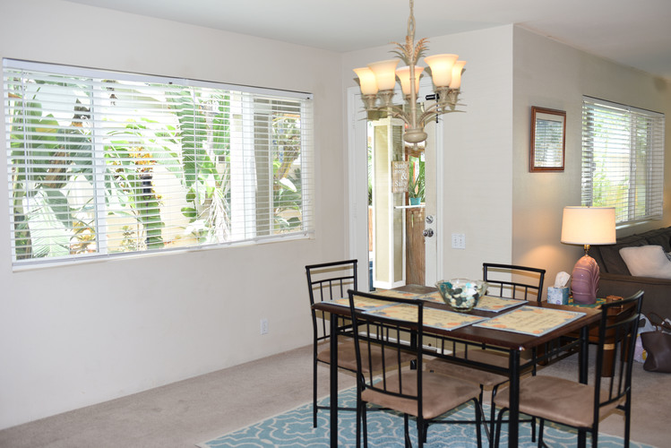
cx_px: 336
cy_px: 224
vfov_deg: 37.9
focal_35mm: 35
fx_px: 653
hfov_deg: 54.4
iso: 100
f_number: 2.8
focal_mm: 35
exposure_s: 1/80
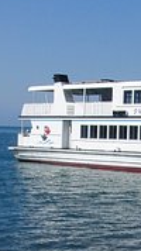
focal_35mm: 116
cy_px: 204
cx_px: 166
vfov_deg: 18.3
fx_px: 772
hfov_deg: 10.3
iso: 100
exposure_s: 1/400
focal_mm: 6.42
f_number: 8.5
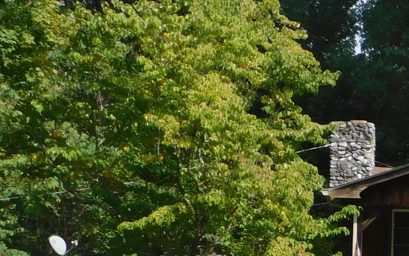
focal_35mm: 165
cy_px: 257
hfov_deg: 12.1
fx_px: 1839
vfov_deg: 7.9
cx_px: 626
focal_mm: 8
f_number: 3.7
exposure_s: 1/640
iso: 125
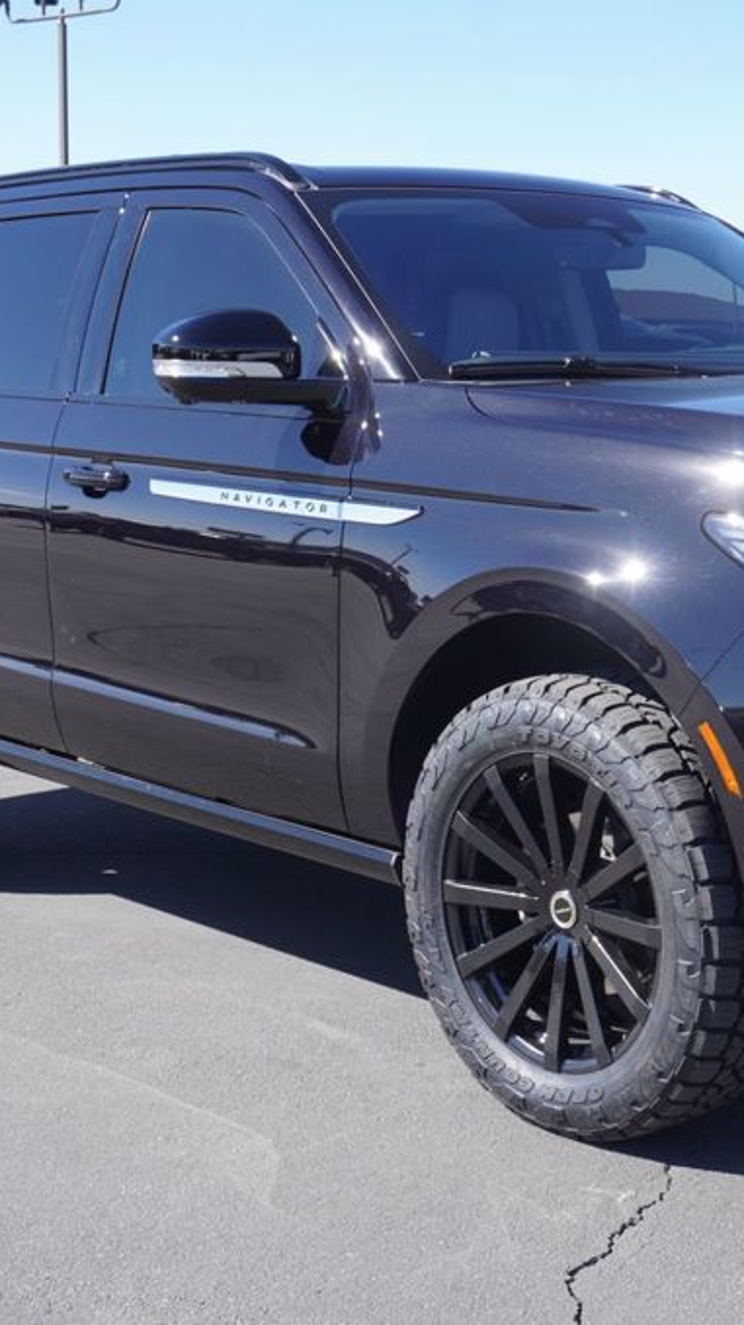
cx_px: 543
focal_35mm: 57
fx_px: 2001
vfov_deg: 36.6
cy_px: 666
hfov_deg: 20.9
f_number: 6.3
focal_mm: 24
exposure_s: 1/160
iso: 100
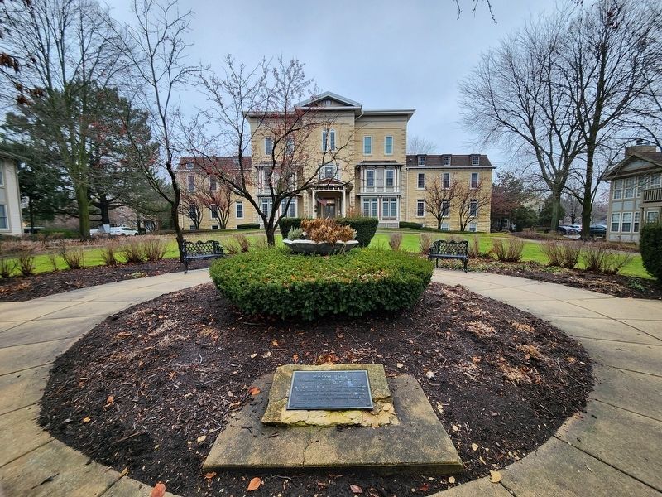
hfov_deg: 106.2
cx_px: 331
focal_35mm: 13
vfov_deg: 89.9
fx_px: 249
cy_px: 248
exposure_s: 1/127
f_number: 2.2
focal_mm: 2.2
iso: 50
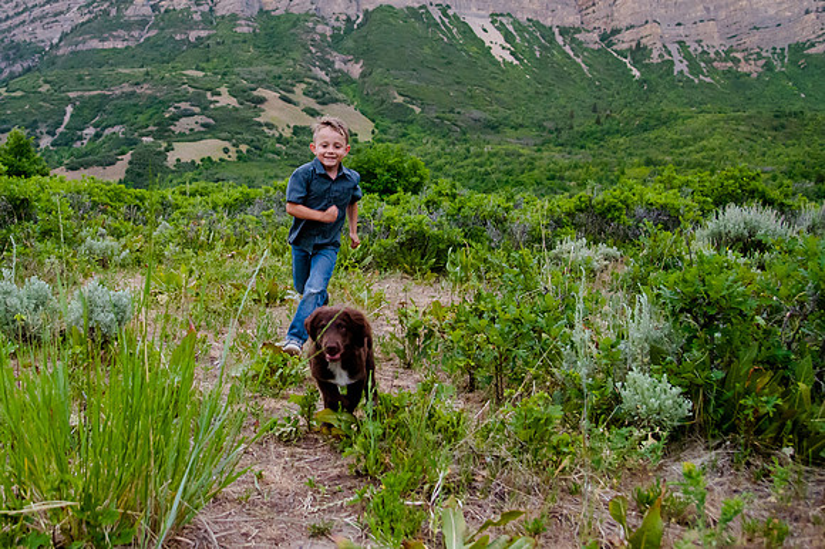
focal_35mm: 41
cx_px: 245
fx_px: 935
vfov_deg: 32.3
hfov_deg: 46.5
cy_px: 160
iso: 2500
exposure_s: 1/250
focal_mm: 24
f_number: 4
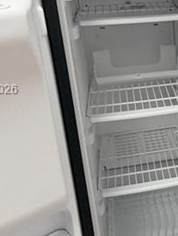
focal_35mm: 61
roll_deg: -1.4
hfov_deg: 21.3
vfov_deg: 31.5
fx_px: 417
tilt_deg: -23.1
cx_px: 245
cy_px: 90
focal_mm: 2.22
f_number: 2.2
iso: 250
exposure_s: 1/60
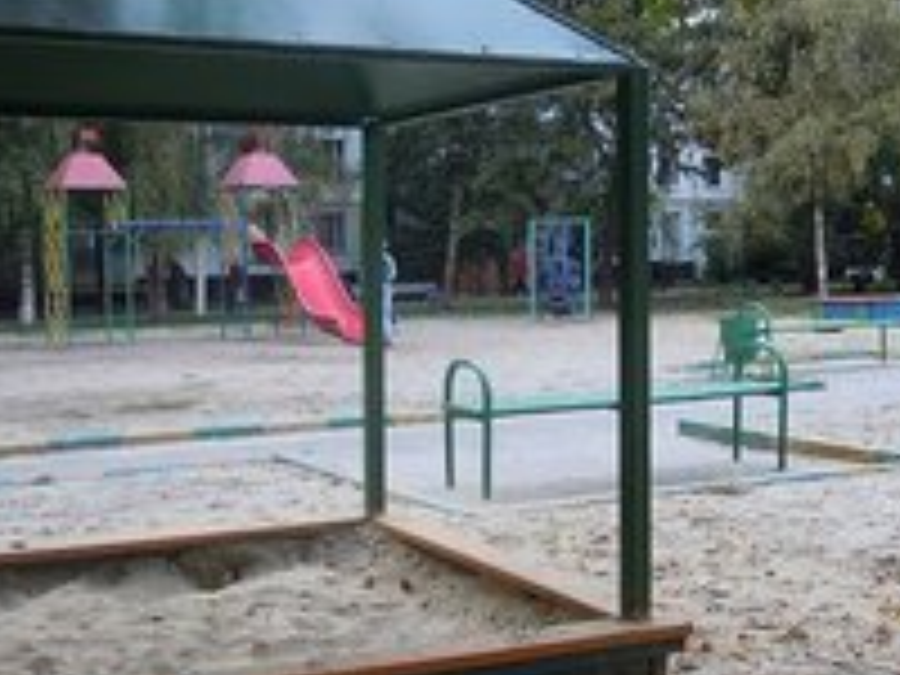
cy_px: 310
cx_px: 500
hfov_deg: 34.3
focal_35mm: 56
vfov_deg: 26.1
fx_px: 1456
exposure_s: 1/100
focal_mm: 5
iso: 100
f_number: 2.7
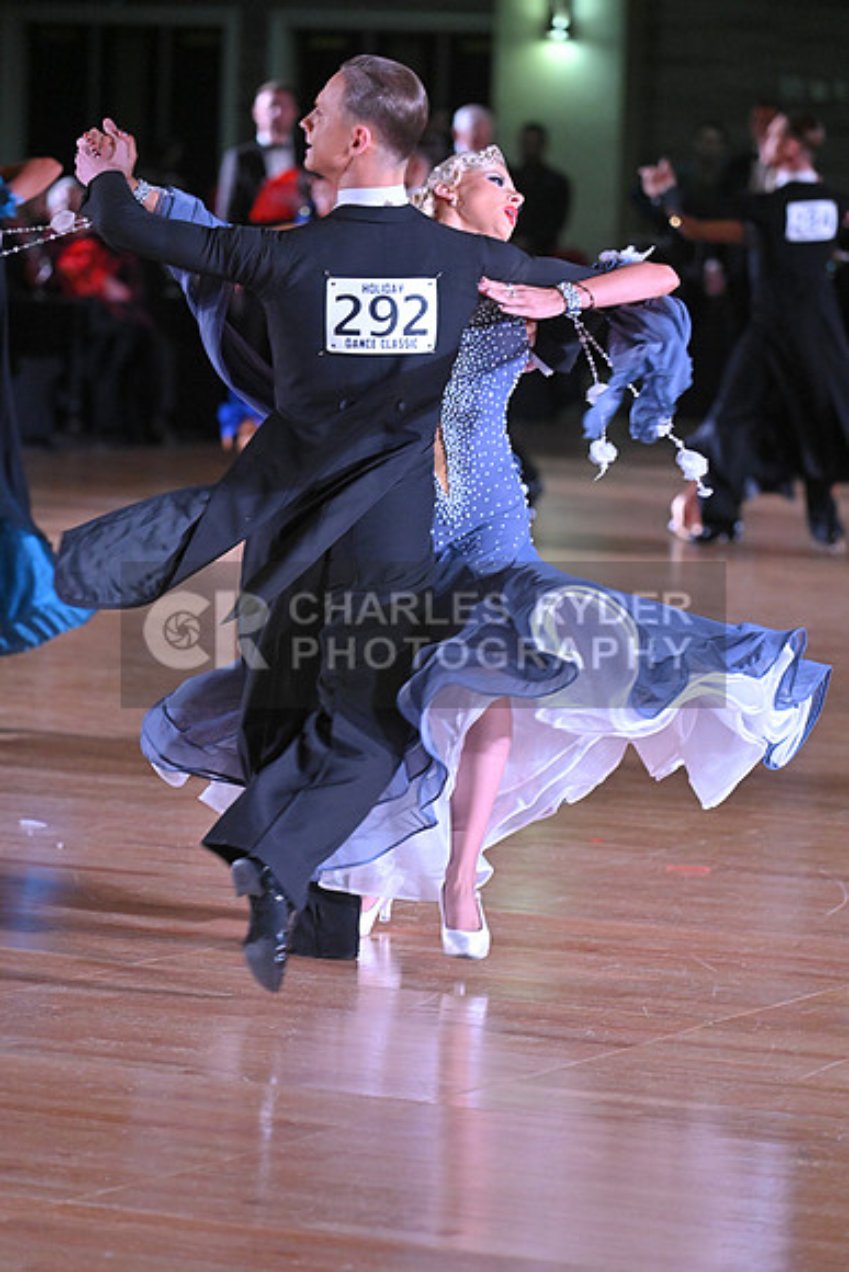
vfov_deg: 12.4
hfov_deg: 8.3
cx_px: 424
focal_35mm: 165
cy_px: 636
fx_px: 5833
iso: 5000
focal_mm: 165
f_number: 5
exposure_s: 1/400
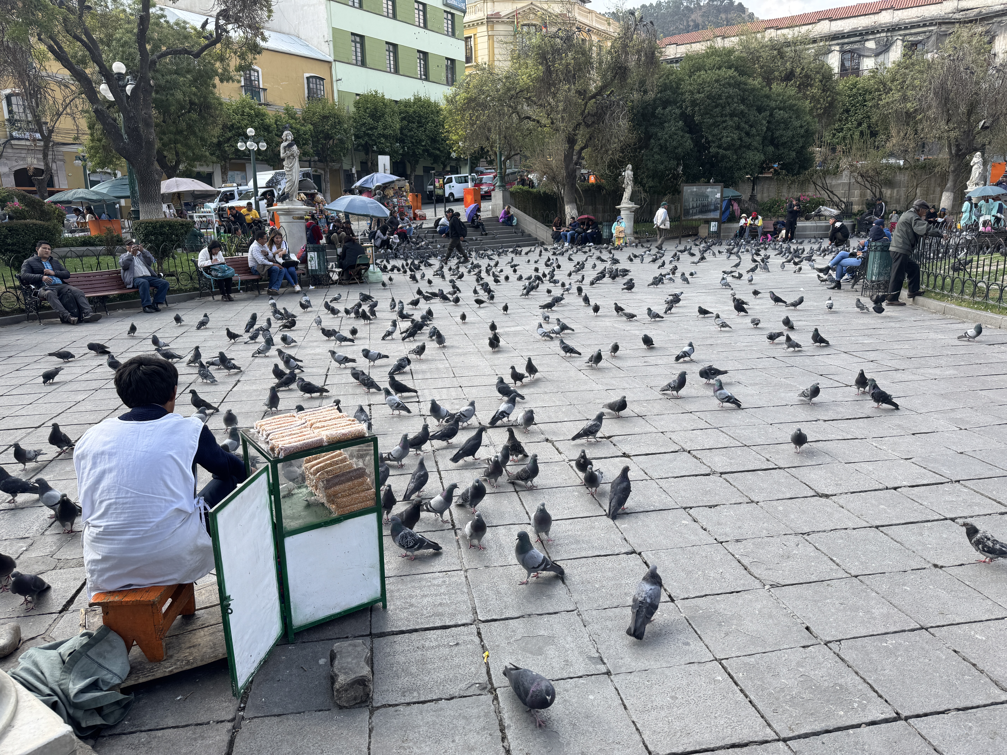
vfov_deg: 56.8
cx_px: 504
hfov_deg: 71.6
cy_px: 378
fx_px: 698
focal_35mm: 24
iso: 80
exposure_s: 1/864
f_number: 1.78
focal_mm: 6.76
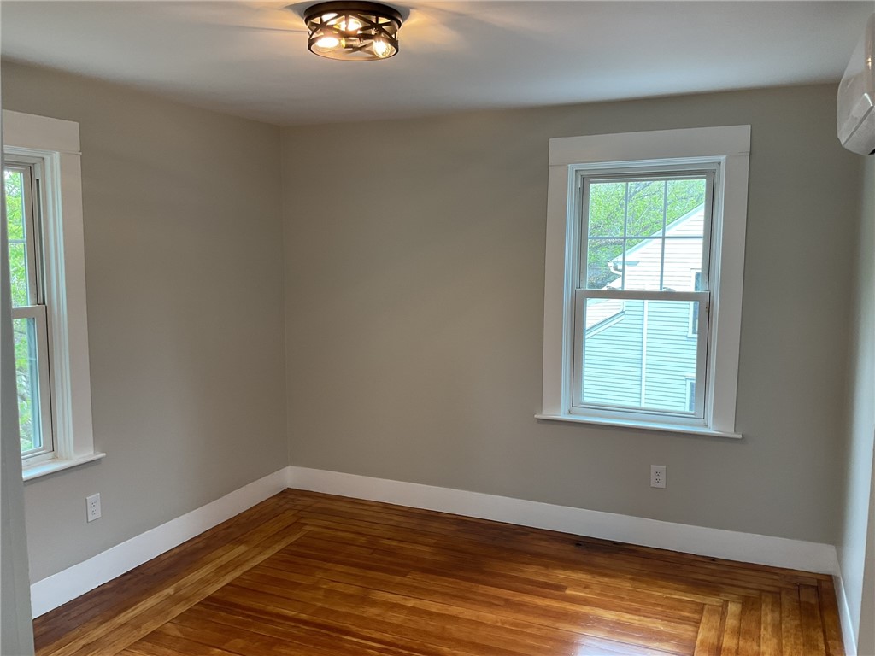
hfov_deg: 61.7
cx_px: 438
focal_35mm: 29
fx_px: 733
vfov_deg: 48.2
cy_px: 328
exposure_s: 1/60
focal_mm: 3
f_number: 1.8
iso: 40
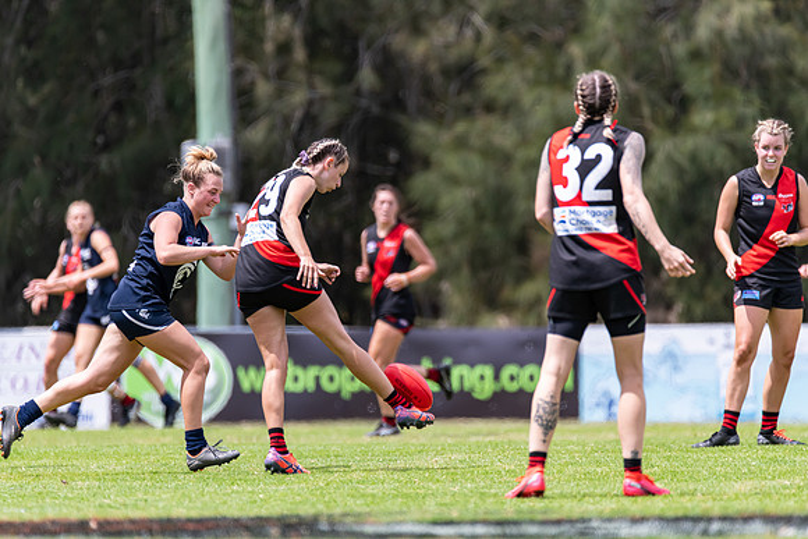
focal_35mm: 617
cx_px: 404
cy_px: 270
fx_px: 13851
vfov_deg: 2.2
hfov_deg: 3.3
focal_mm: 600
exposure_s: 1/2000
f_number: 6.3
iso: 800
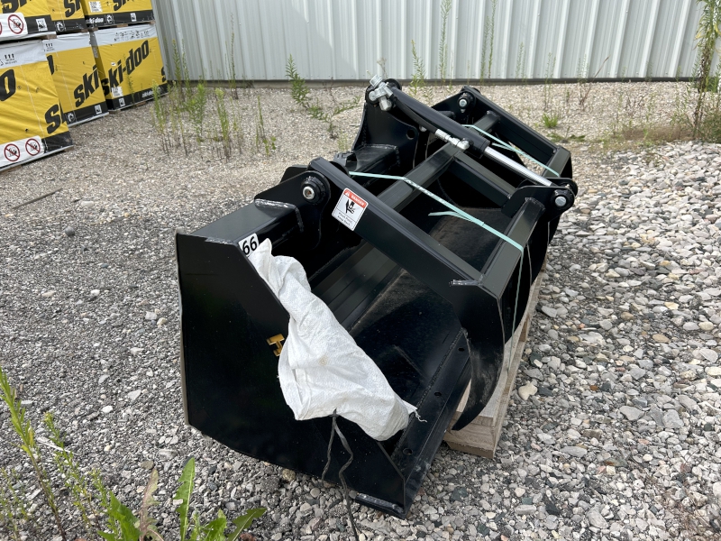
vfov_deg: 53.1
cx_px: 360
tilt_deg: -26.2
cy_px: 270
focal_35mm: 26
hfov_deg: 67.3
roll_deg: +3.7
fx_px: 542
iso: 50
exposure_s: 1/1449
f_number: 1.5
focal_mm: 5.7
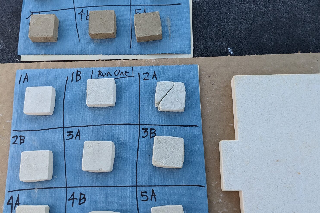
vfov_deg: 35.0
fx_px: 338
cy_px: 88
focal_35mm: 38
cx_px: 162
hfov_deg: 50.7
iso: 47
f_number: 1.73
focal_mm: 4.38
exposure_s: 1/709
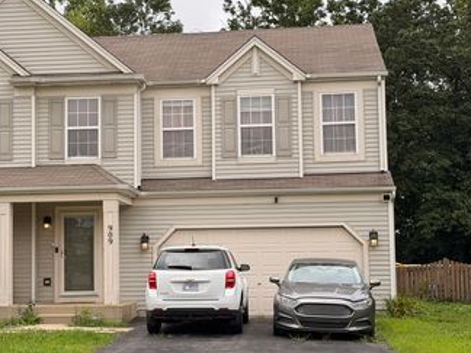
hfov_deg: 26.2
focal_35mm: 74
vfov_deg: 19.9
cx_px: 164
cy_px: 175
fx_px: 1007
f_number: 1.78
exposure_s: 1/2577
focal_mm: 6.76
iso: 64
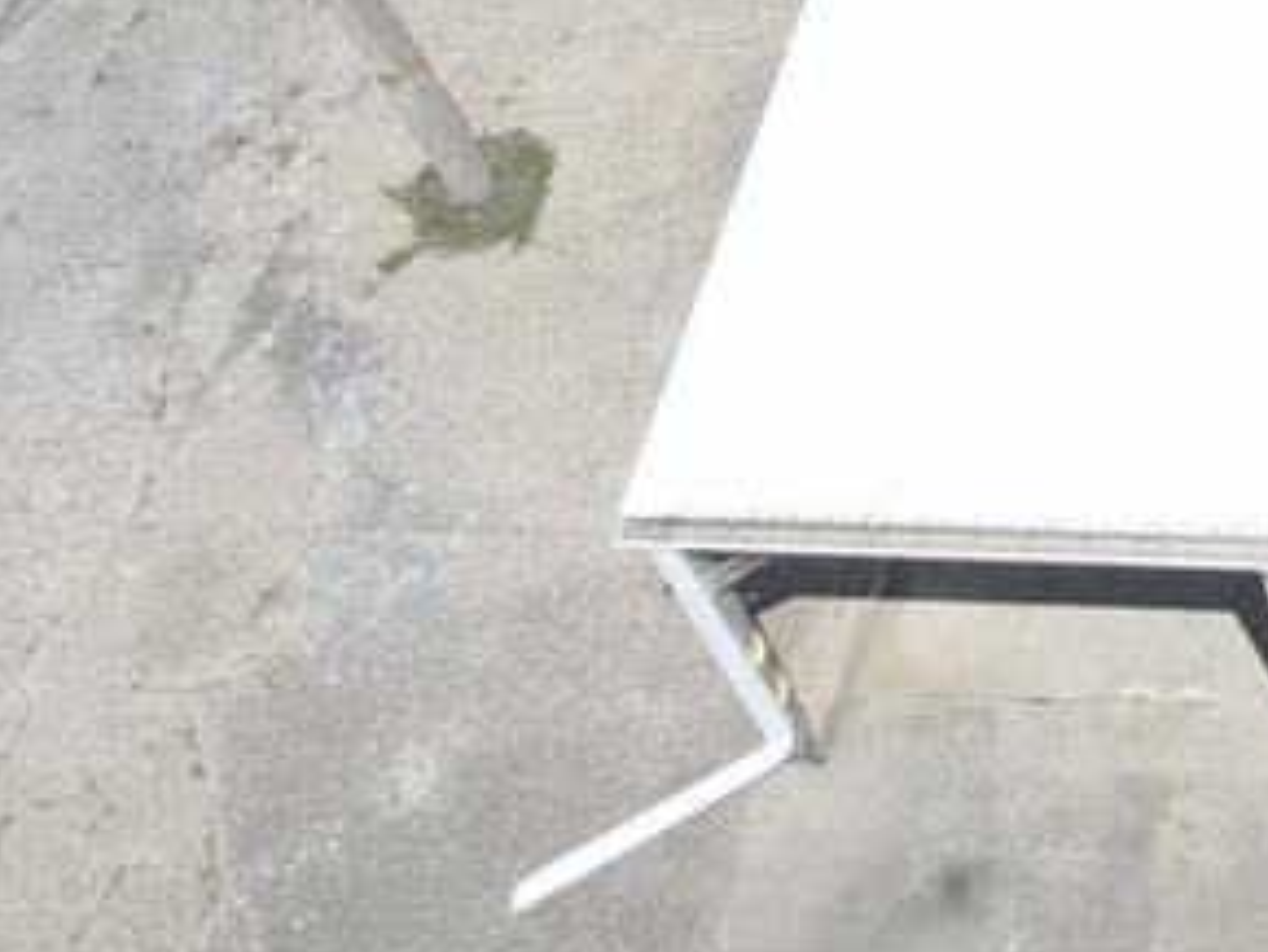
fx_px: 3115
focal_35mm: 85
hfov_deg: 18.7
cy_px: -715
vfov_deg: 15.2
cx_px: 2167
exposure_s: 1/800
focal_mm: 4.5
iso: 100
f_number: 2.8
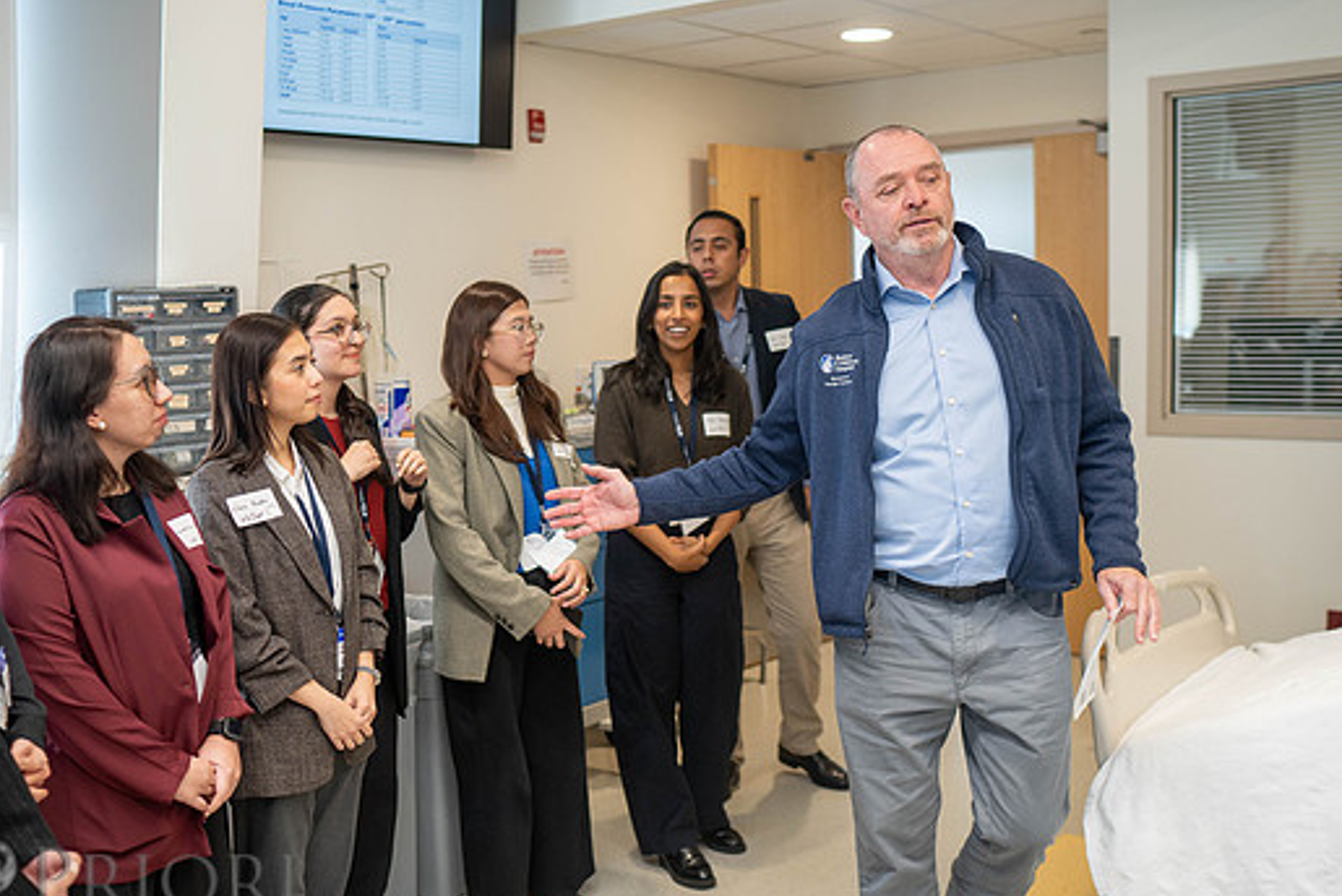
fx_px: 1566
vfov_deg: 31.9
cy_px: 479
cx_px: 648
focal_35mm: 42
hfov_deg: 46.4
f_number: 2
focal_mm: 35
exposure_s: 1/400
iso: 640
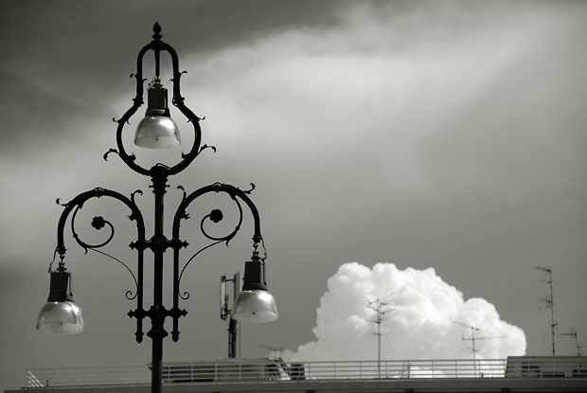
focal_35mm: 158
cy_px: 196
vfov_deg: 8.7
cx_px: 294
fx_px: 2571
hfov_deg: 13.0
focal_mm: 105
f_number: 5.3
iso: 200
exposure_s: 1/1250
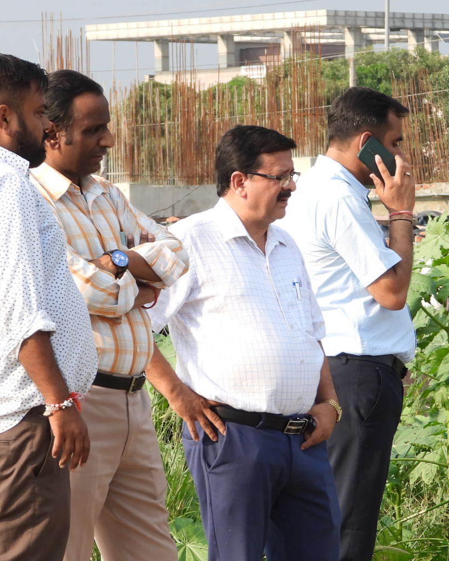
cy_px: 297
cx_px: 338
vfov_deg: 6.2
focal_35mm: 313
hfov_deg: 4.9
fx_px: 5198
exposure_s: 1/400
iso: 100
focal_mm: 26.1
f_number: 4
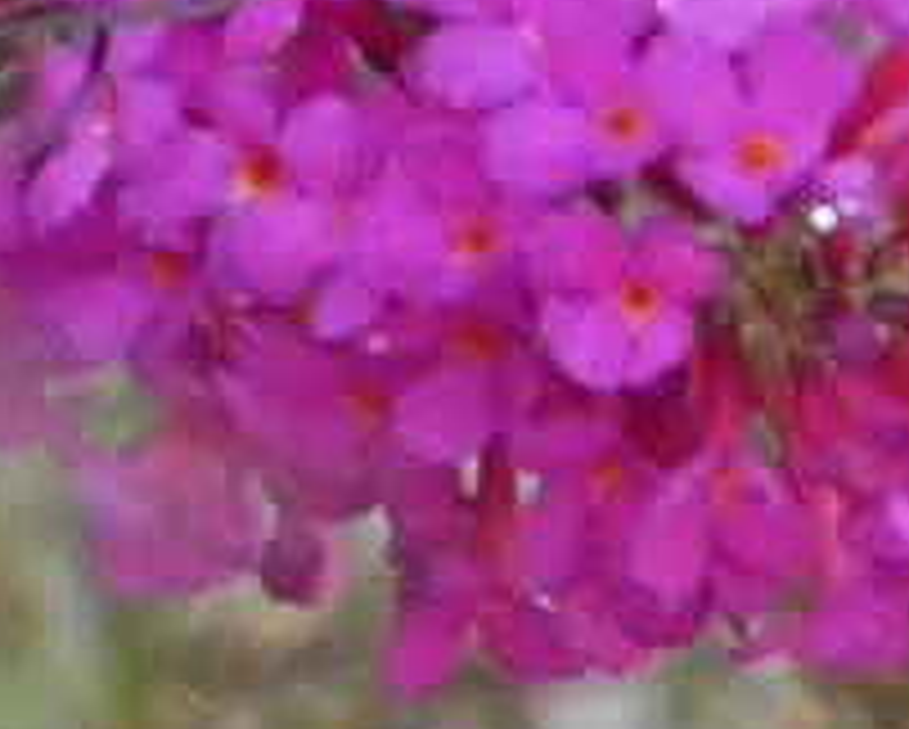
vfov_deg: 0.7
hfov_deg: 0.8
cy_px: 108
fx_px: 61344
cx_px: -27
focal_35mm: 2278
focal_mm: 132.1
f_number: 5.6
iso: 250
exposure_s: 1/100
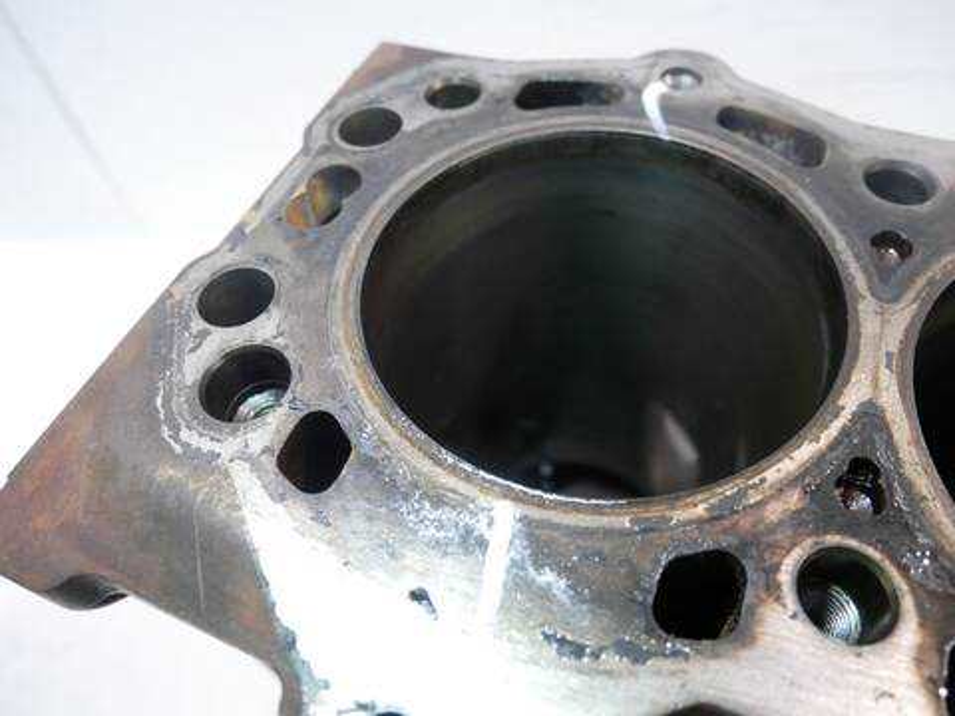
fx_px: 662
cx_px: 478
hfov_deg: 71.6
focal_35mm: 24
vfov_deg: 56.8
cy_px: 358
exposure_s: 1/125
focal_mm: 12
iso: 2000
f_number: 3.5
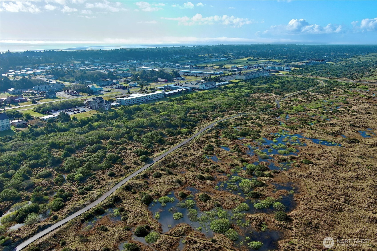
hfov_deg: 63.7
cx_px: 188
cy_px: 126
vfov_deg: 45.0
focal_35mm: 29
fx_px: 304
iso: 101
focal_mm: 10.57
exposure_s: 1/1232
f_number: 2.8
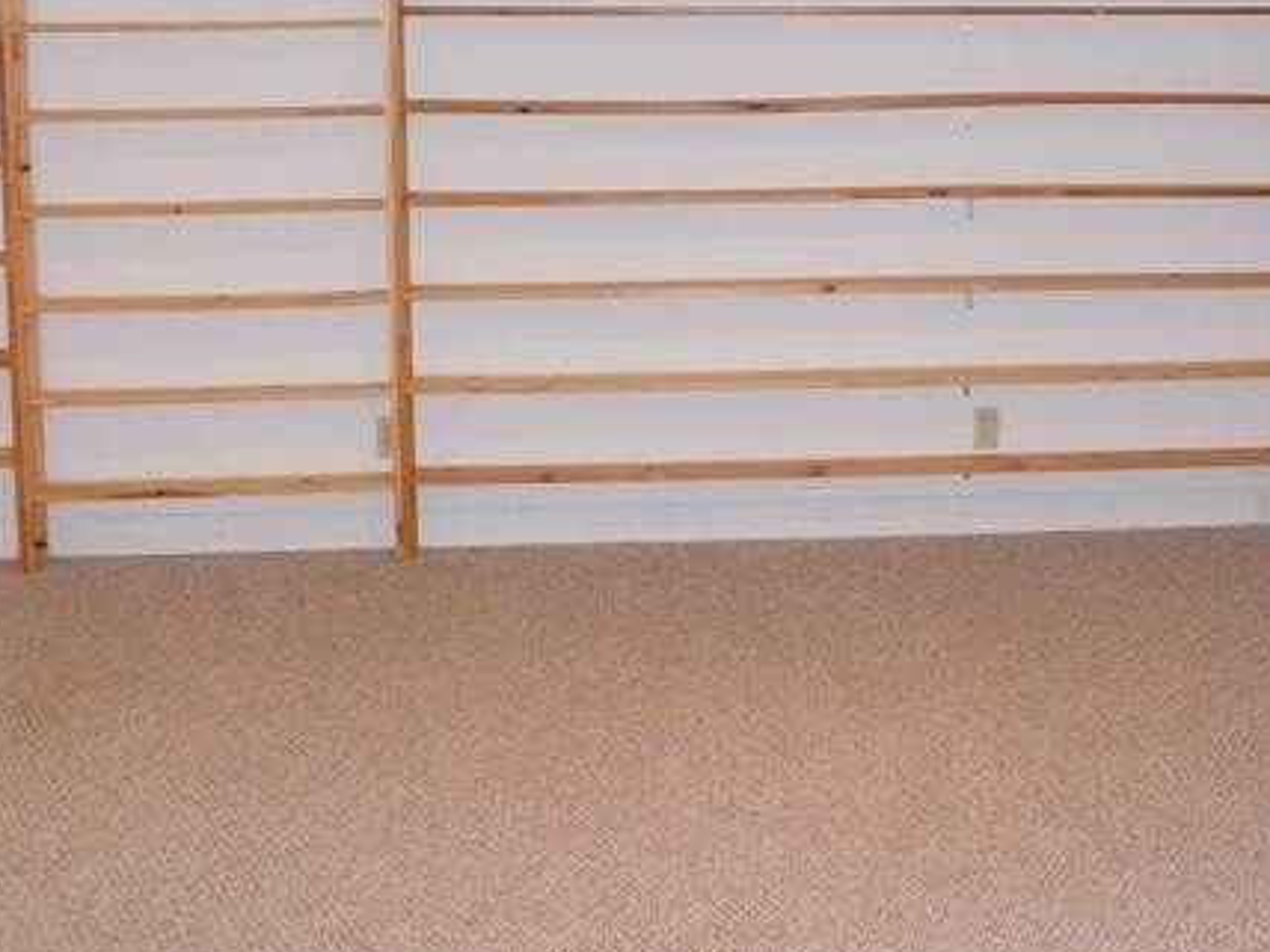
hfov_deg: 34.3
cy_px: 139
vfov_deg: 25.9
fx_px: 2018
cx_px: 926
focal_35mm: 55
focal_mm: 4
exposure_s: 1/30
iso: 220
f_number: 3
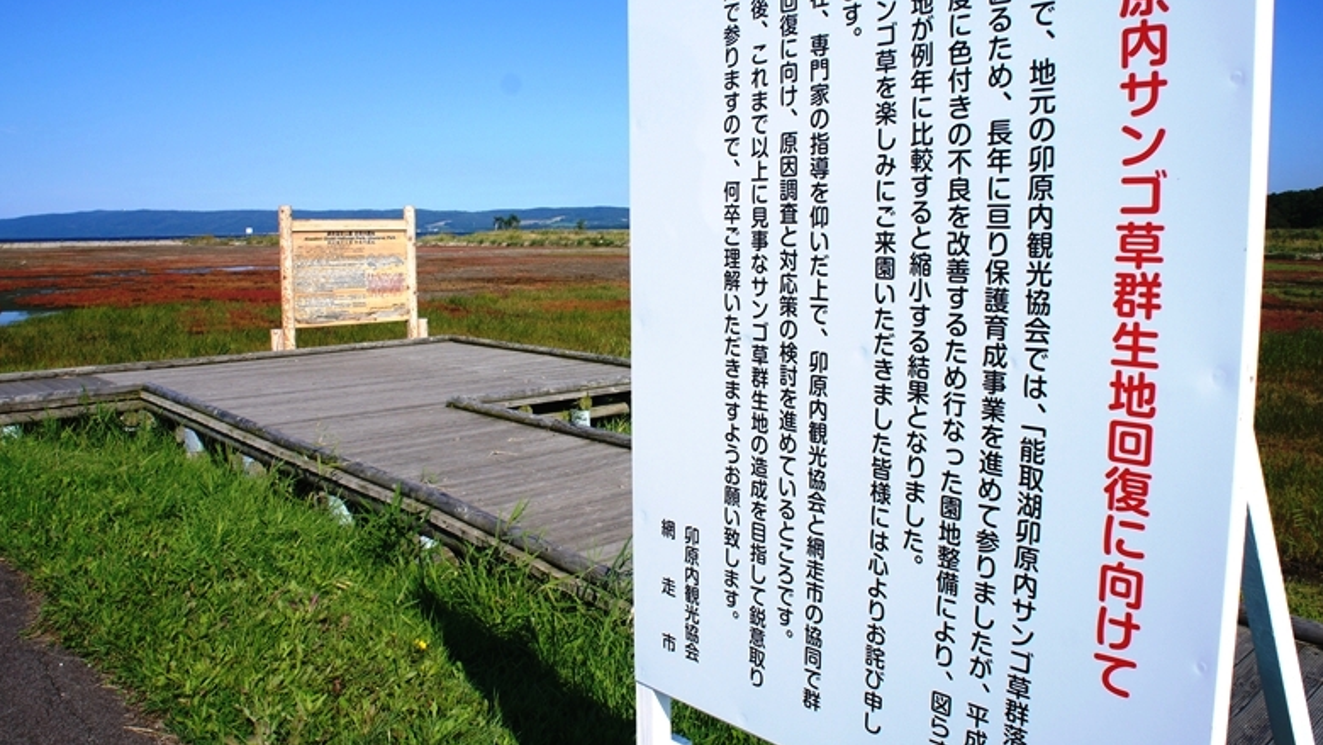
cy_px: 351
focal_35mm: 29
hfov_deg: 66.1
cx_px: 655
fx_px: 1017
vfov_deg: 40.2
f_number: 13
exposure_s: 1/320
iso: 200
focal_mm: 18
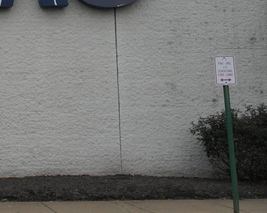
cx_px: -41
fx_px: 601
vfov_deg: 20.0
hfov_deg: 23.2
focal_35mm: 76
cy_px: 46
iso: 400
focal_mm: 20
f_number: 3.5
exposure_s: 1/40
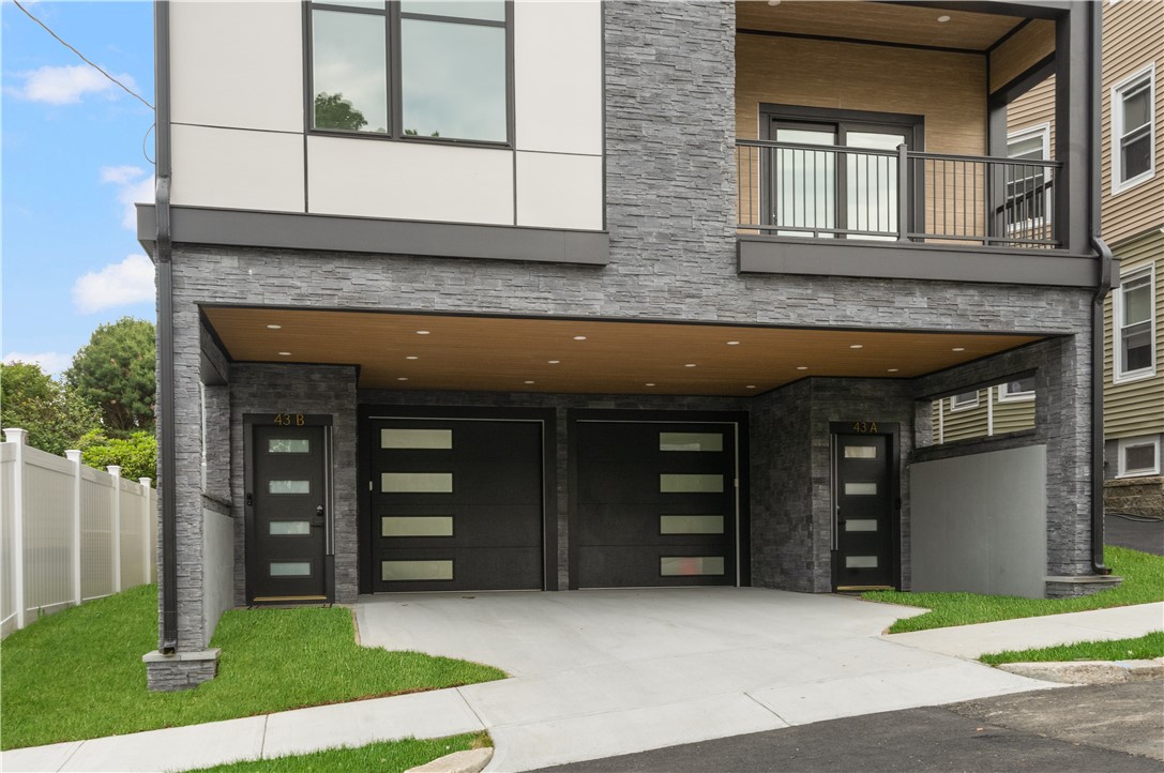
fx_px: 1066
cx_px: 582
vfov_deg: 39.9
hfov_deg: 57.3
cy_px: 386
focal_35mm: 33
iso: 400
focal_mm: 22
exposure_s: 1/60
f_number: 14
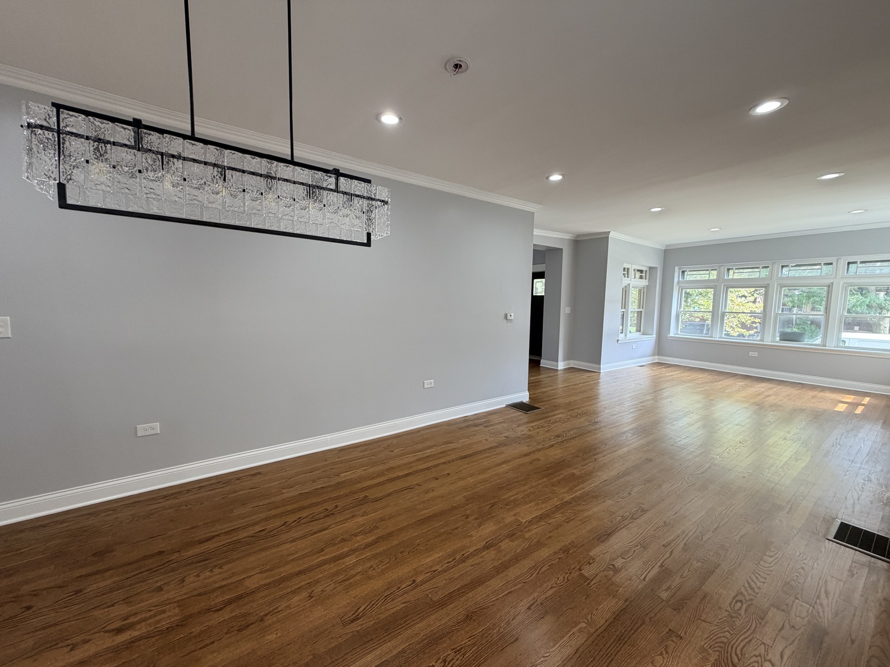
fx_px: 360
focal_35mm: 14
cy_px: 334
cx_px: 445
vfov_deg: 85.7
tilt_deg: -6.0
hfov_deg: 102.1
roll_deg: +0.0
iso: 160
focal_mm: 2.22
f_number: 2.2
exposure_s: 1/120
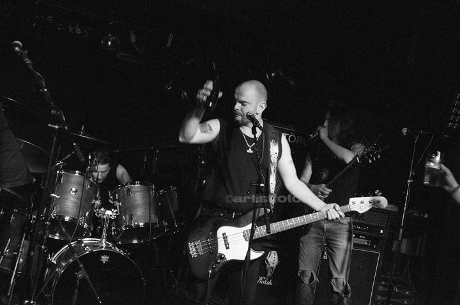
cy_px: 152
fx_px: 593
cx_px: 230
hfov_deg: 42.4
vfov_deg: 28.9
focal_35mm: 46
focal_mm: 31
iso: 1600
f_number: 4
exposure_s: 1/60
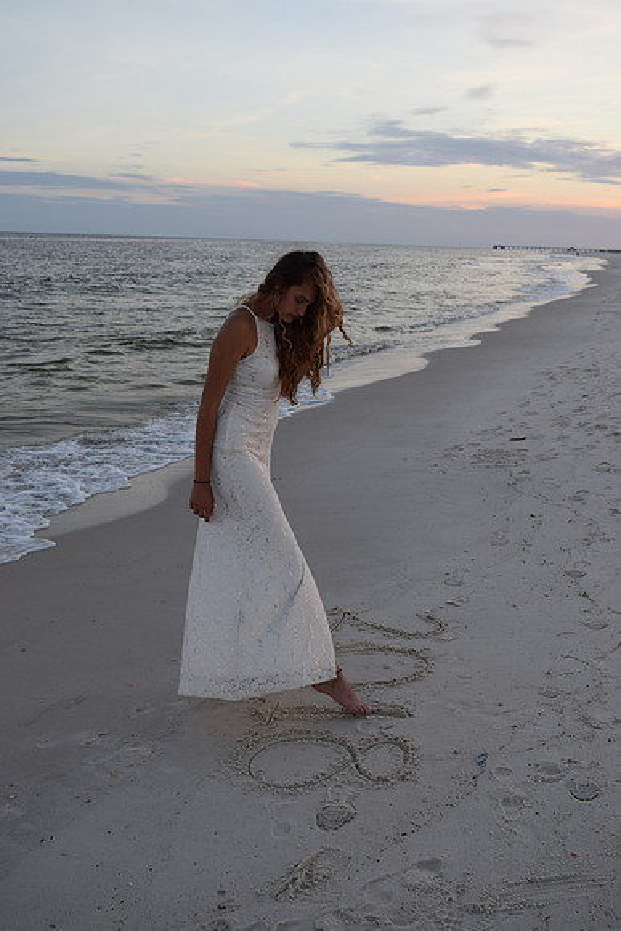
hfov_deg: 36.9
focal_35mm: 36
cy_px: 466
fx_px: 931
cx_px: 310
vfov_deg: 53.1
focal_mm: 24
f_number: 5.6
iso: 400
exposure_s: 1/125
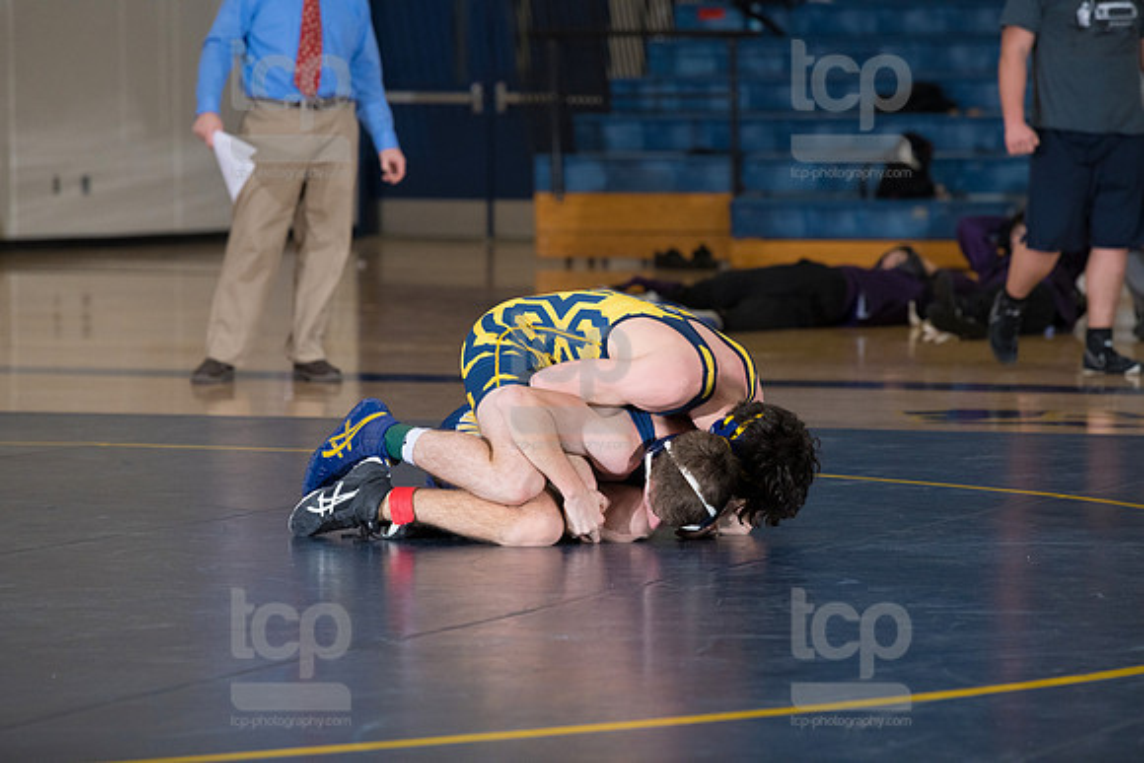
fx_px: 6357
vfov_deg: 6.9
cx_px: 572
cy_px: 382
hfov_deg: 10.3
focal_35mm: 200
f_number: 5.6
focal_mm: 200
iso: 1250
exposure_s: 1/250
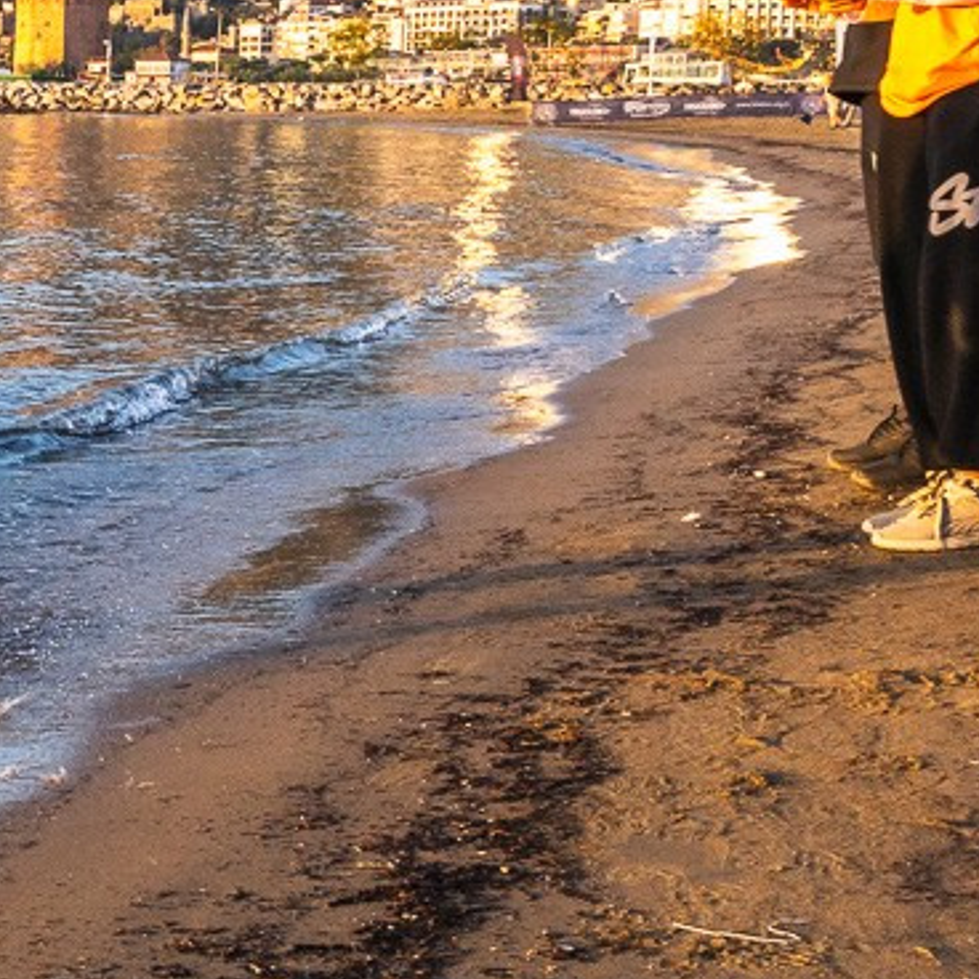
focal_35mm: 71
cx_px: -607
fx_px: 2272
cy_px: 294
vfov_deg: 24.2
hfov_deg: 20.0
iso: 1250
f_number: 13
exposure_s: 1/400
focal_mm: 24
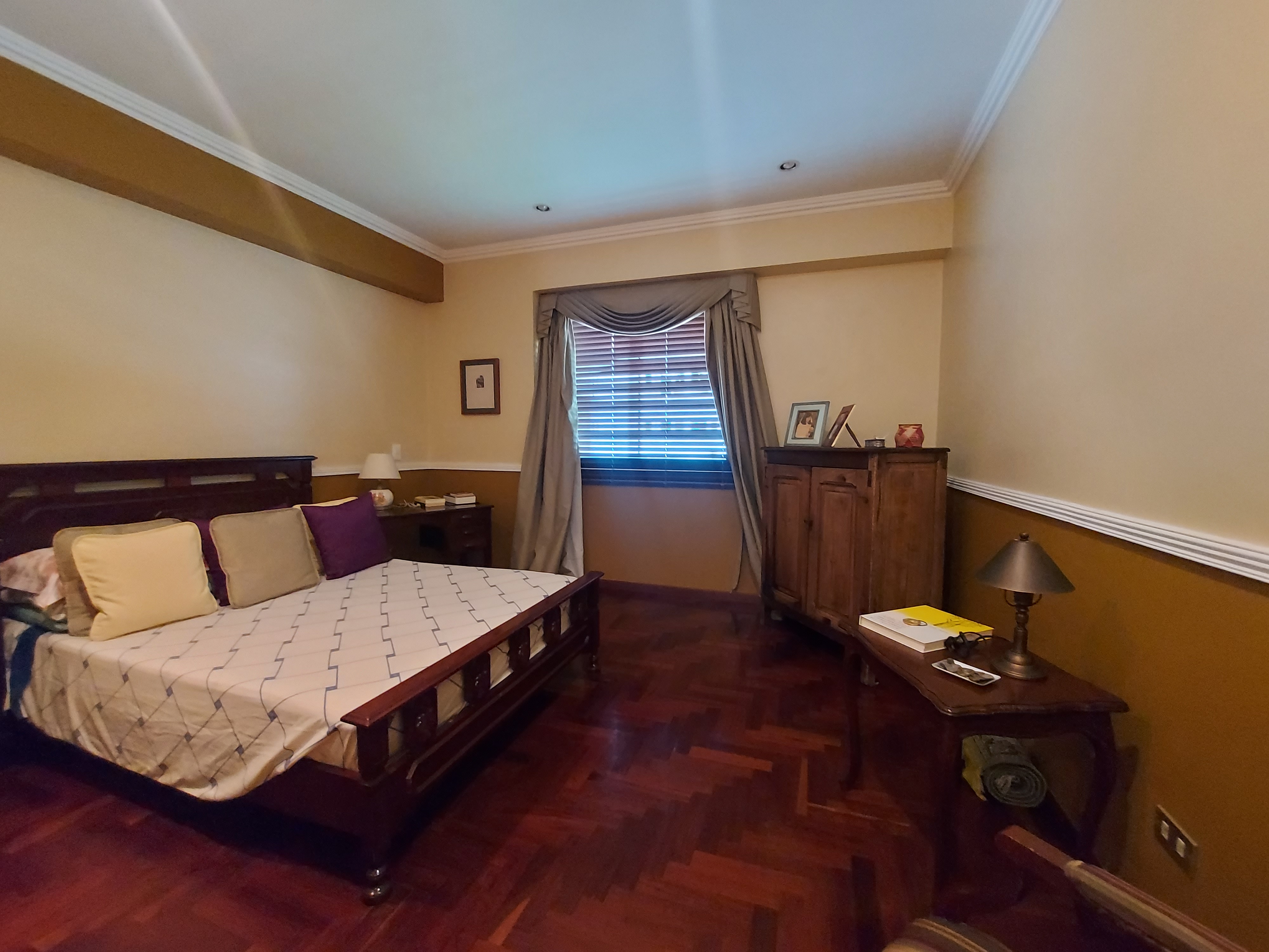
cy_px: 476
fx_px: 477
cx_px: 634
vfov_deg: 89.9
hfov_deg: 106.2
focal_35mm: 13
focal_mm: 1.74
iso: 640
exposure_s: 1/24
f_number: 2.2
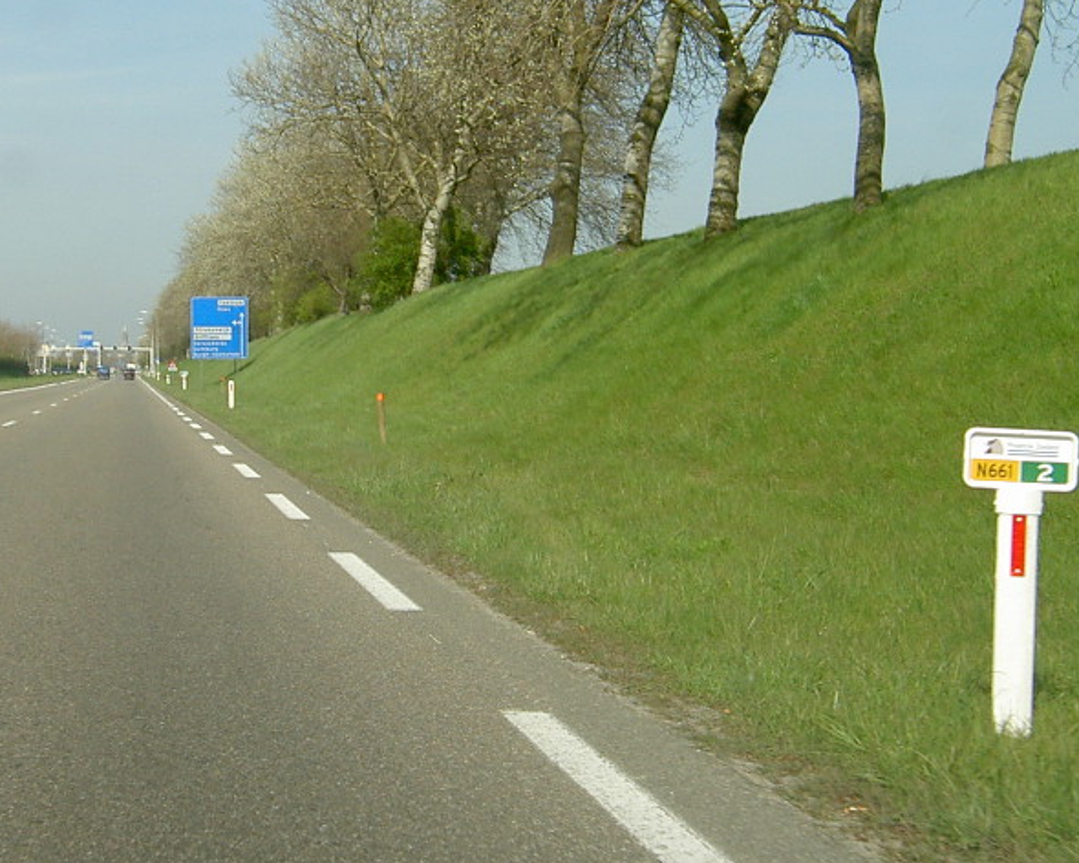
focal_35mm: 36
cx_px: 541
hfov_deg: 50.3
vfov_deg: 41.2
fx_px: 1150
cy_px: 432
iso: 50
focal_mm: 5.6
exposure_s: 1/320
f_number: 4.7
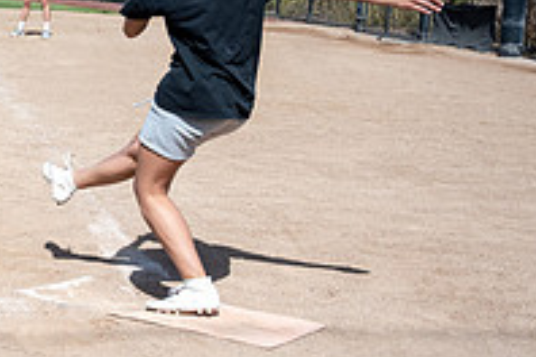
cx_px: -282
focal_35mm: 92
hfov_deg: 19.2
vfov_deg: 14.8
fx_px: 1370
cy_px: 109
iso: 100
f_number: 4
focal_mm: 24
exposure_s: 1/2000
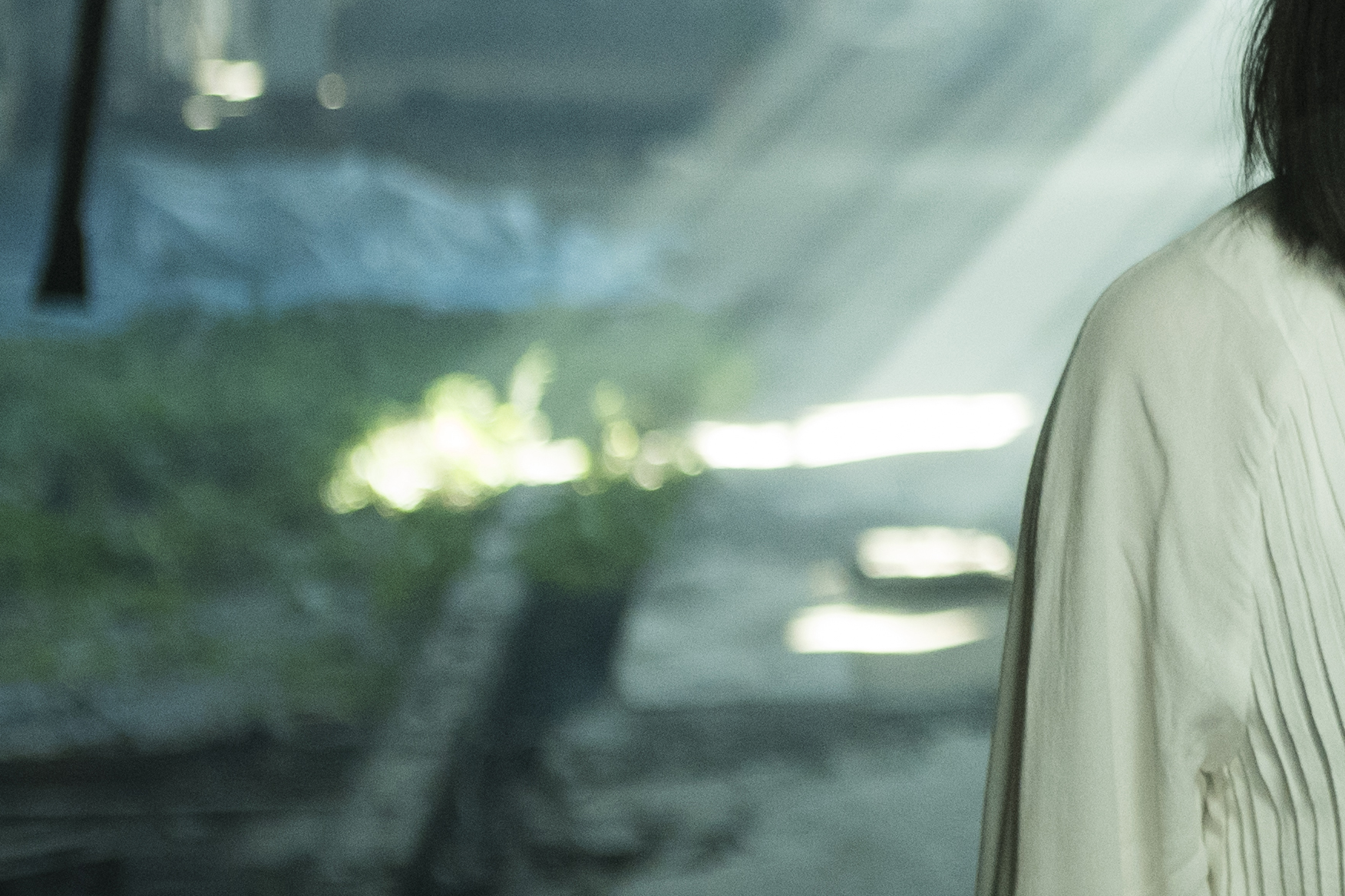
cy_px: 22
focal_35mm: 137
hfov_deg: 14.1
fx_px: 5118
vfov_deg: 9.9
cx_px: 2001
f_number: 2.8
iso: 3200
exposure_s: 1/320
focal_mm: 40
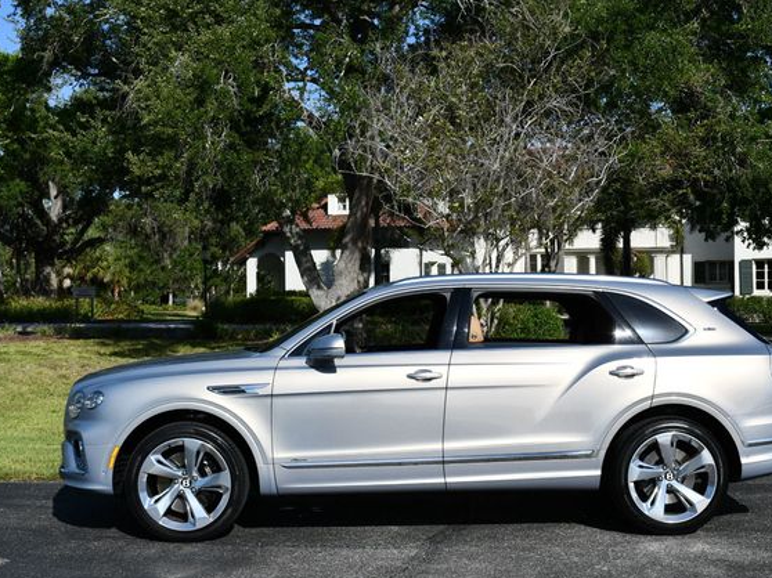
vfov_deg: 27.5
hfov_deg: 36.2
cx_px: 423
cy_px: 295
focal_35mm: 53
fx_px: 1181
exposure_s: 1/320
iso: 100
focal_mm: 24
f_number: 9
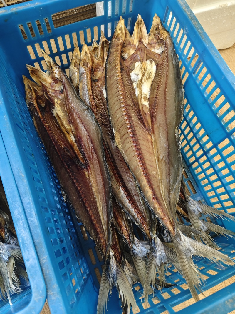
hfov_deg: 58.9
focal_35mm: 23
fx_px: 208
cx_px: 118
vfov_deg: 73.9
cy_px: 157
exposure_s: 1/100
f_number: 1.88
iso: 976
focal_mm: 5.56
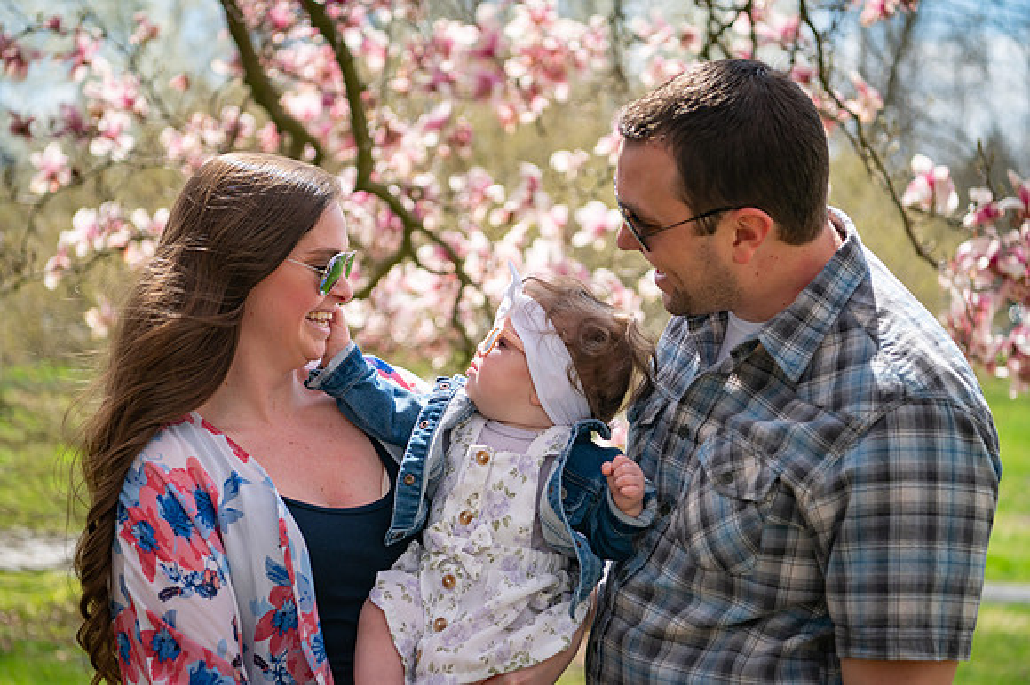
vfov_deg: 19.4
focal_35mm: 70
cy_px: 342
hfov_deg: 28.9
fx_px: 2002
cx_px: 515
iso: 400
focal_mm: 70
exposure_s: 1/4000
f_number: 3.5
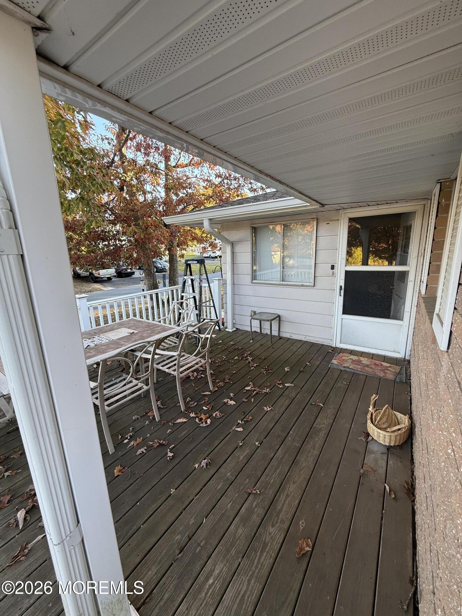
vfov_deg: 102.1
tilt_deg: -11.8
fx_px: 249
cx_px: 231
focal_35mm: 14
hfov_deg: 85.7
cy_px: 308
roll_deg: +2.1
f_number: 2.2
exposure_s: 1/99
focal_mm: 2.22
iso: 64
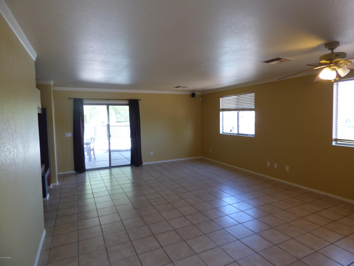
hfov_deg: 81.7
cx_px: 177
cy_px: 133
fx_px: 205
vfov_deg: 66.0
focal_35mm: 20
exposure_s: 1/60
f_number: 2.8
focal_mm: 3.58
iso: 160
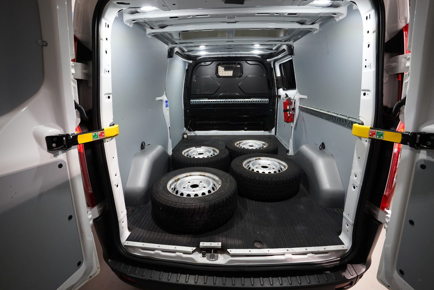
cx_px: 217
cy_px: 145
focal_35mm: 16
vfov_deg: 73.7
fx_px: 193
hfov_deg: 96.7
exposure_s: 1/160
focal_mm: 16
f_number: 2.8
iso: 3200
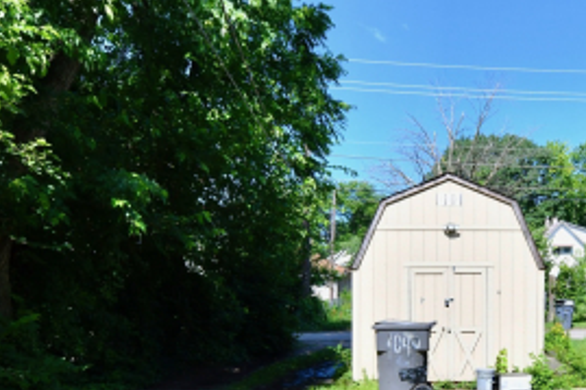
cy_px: 305
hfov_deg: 47.9
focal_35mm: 39
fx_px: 634
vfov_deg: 33.3
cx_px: 431
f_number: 11
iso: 640
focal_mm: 14
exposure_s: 1/500
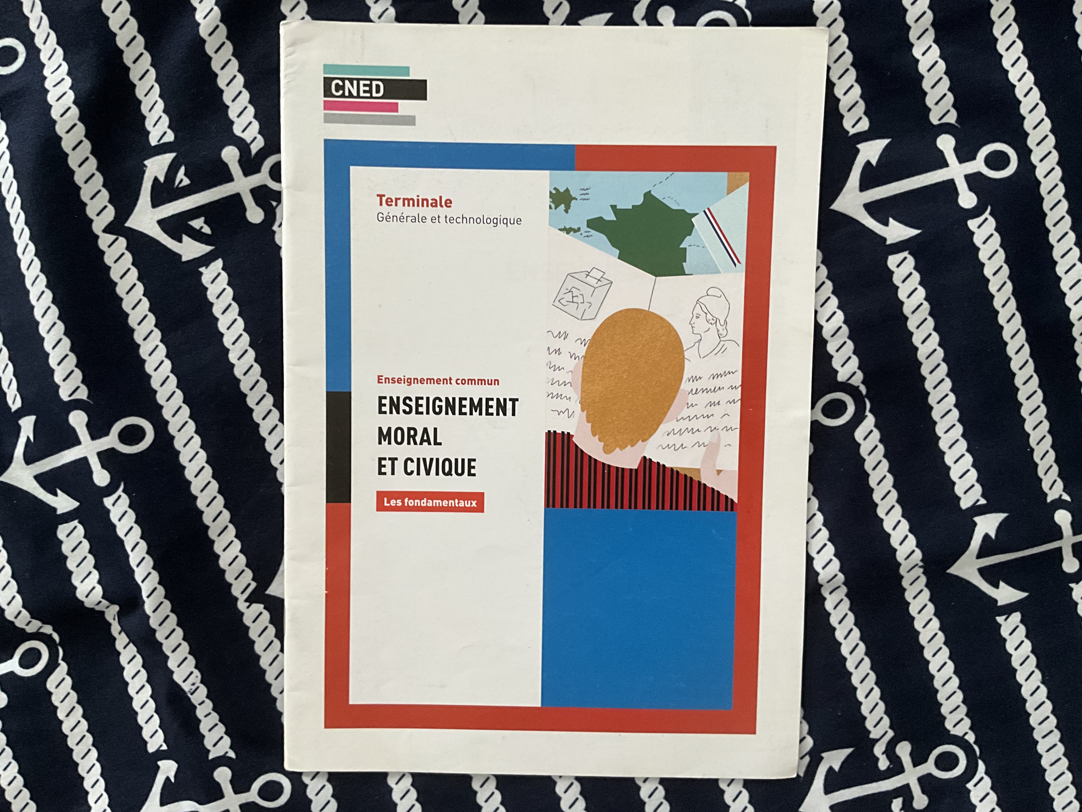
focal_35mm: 29
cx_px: 541
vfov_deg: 48.2
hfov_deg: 61.7
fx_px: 906
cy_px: 406
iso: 160
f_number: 1.8
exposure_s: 1/60
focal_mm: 3
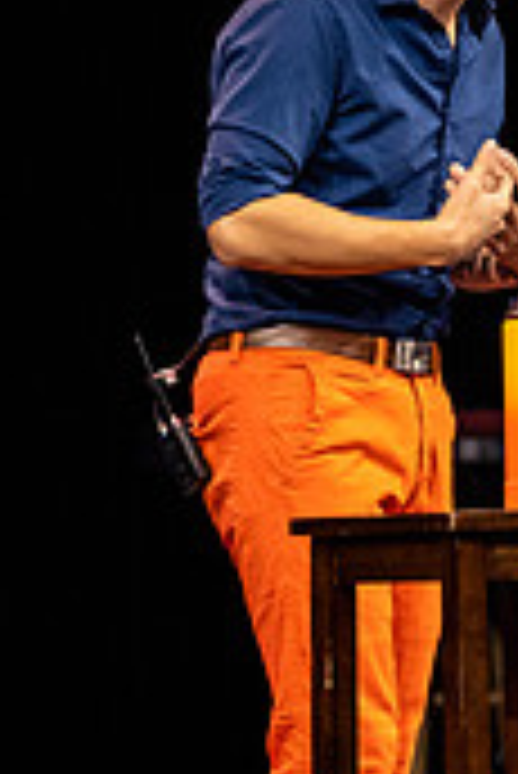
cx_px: 649
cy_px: 126
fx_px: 11825
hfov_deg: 2.5
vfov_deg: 3.8
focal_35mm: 549
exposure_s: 1/125
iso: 2000
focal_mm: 140
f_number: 2.8
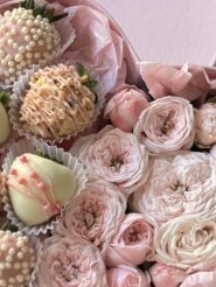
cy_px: 226
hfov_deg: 12.7
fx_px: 972
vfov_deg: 16.7
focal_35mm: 117
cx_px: 93
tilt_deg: -64.2
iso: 125
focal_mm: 6.86
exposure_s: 1/95
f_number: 1.78
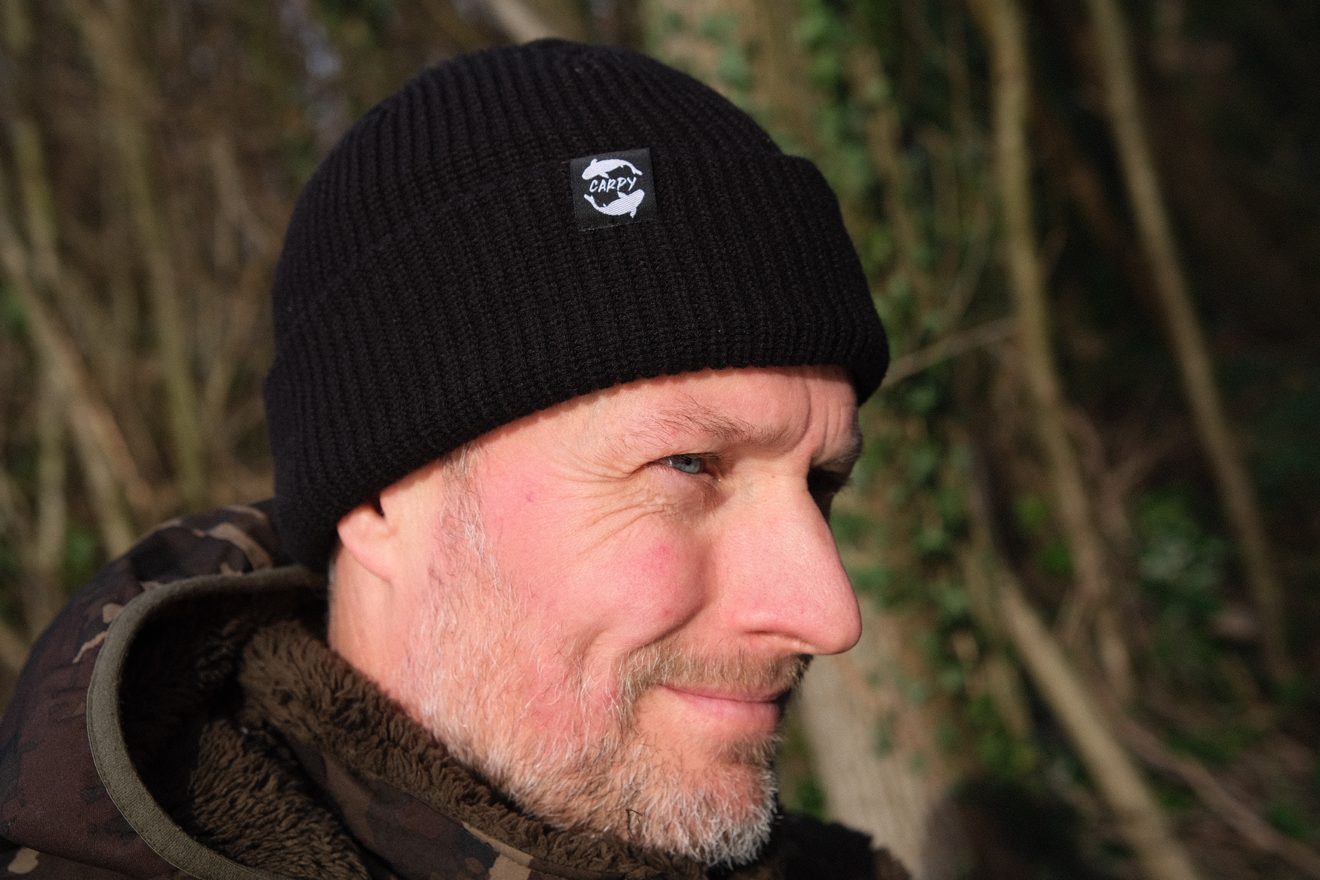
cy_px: 440
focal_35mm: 50
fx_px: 1833
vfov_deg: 27.0
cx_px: 660
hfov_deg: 39.6
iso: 160
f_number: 3.6
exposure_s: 1/480
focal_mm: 33
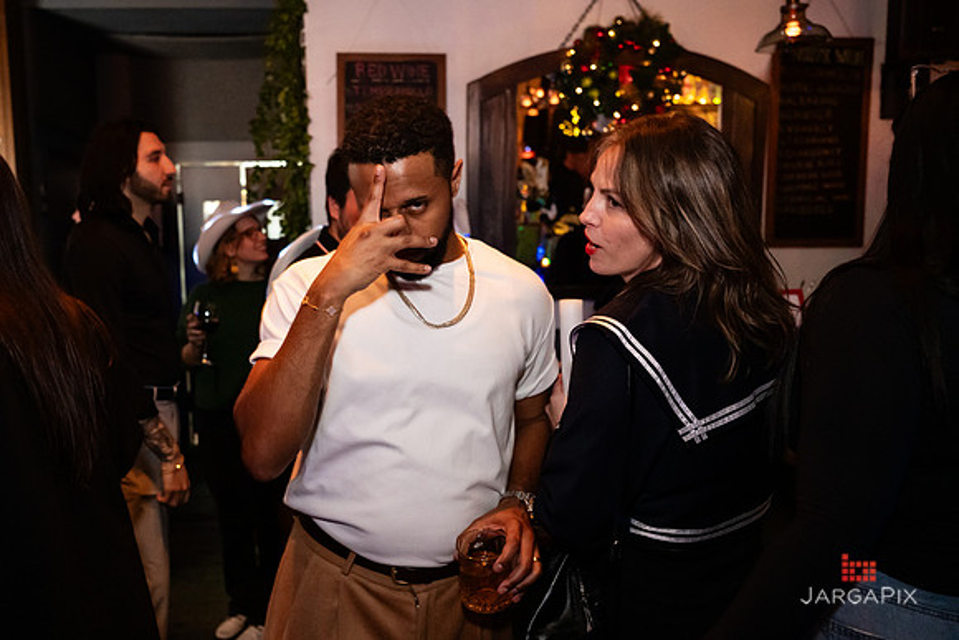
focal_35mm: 30
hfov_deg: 60.6
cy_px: 288
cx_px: 390
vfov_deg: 42.9
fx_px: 812
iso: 3200
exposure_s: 1/100
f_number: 2.8
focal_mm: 24
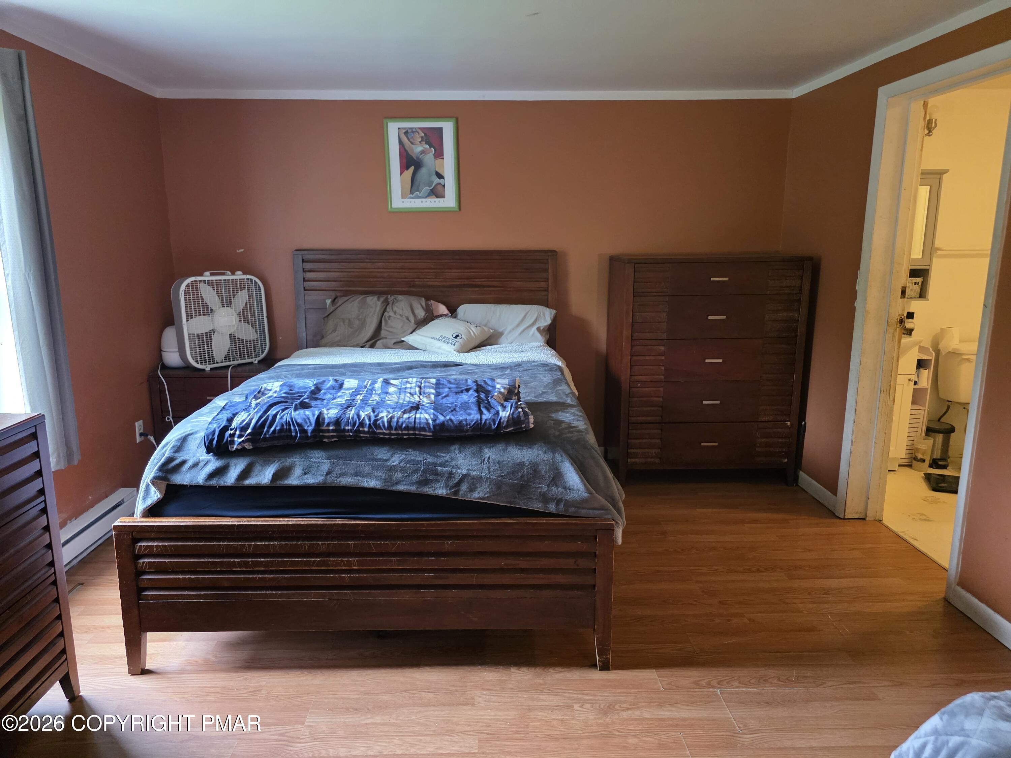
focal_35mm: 23
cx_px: 506
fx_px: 672
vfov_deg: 58.9
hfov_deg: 73.9
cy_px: 379
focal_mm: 6.3
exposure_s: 1/120
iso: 1250
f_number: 1.7
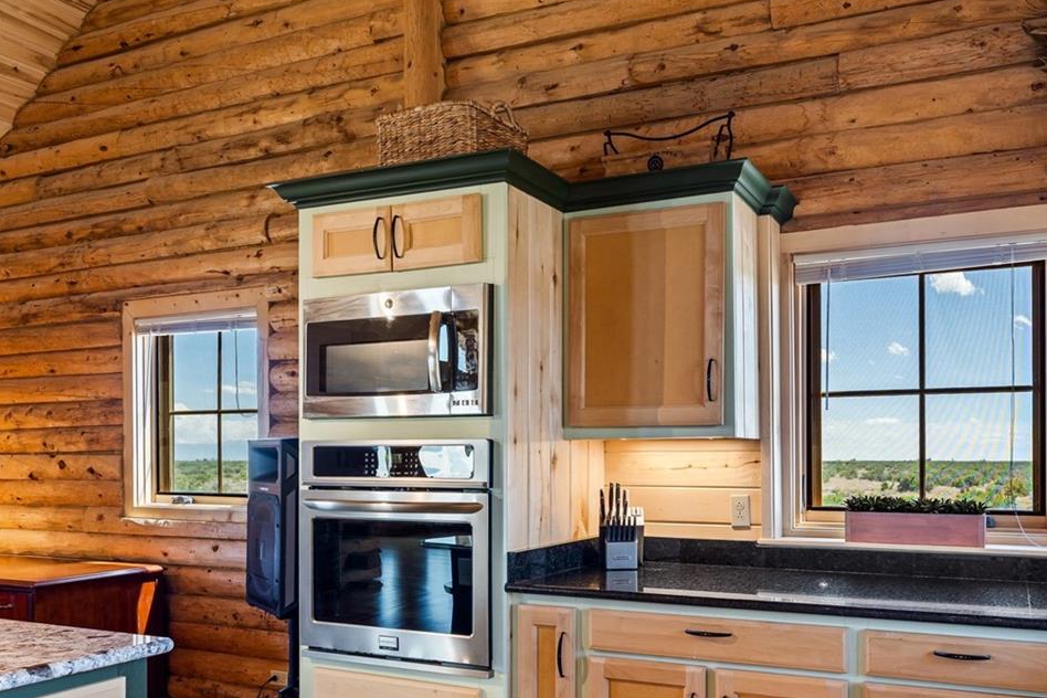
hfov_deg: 65.4
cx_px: 708
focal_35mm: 27
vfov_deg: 46.6
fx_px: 785
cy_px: 501
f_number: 8
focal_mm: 16
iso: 100
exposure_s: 1/1.25
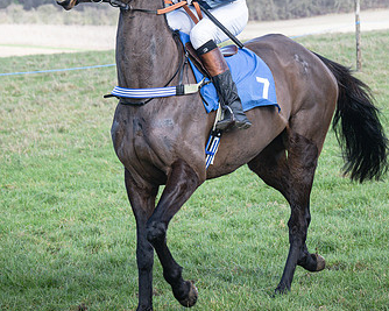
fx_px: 2578
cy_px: 64
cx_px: 268
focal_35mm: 224
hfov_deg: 8.6
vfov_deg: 6.9
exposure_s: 1/640
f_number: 5
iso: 400
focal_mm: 79
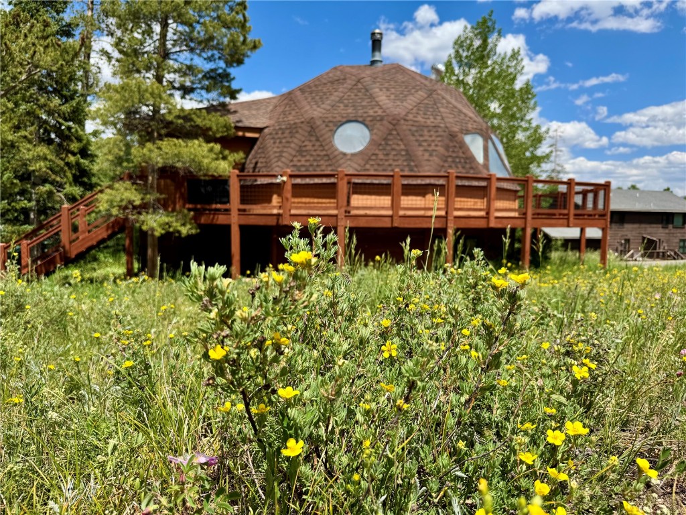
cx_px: 343
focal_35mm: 24
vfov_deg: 56.8
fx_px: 476
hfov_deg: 71.6
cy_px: 258
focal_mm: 6.76
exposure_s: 1/3413
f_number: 1.78
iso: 80
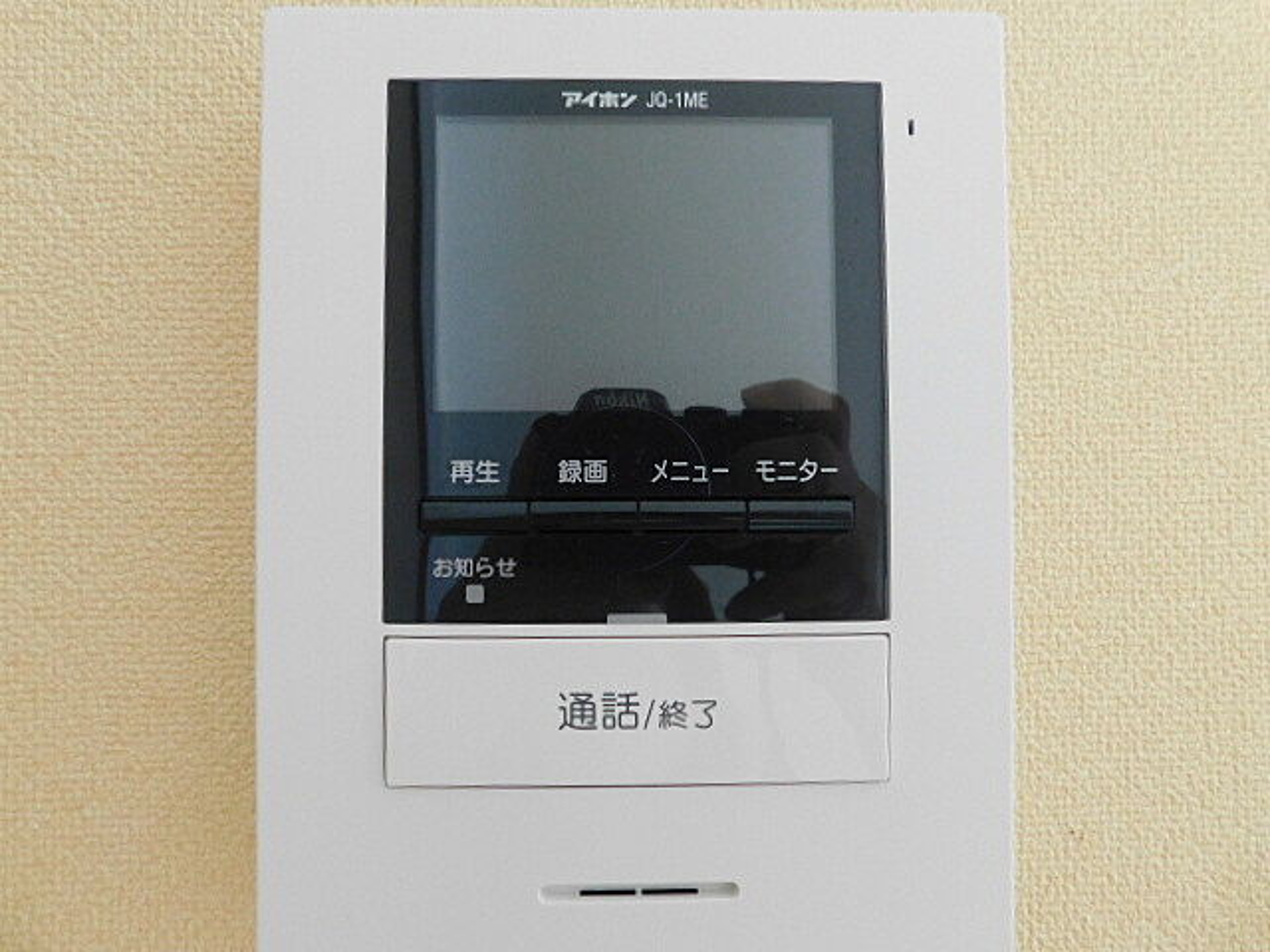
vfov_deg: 58.9
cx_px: 635
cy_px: 476
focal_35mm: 23
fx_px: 844
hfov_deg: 73.9
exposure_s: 1/25
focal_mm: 4
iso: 400
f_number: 3
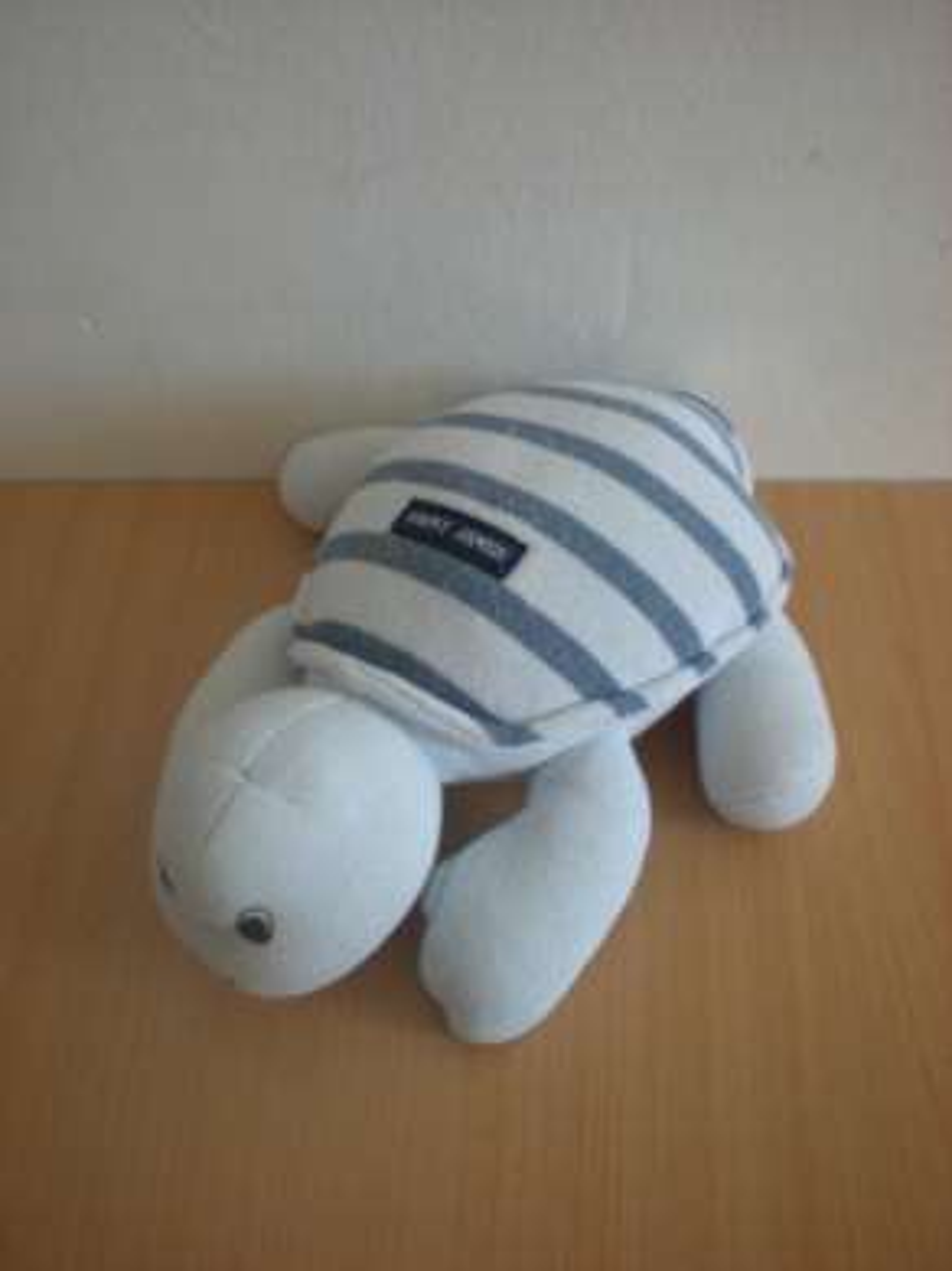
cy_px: 636
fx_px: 1395
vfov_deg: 49.0
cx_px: 476
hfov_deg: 37.7
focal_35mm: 38
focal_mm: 6.3
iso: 200
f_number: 3.1
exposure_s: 1/53.7
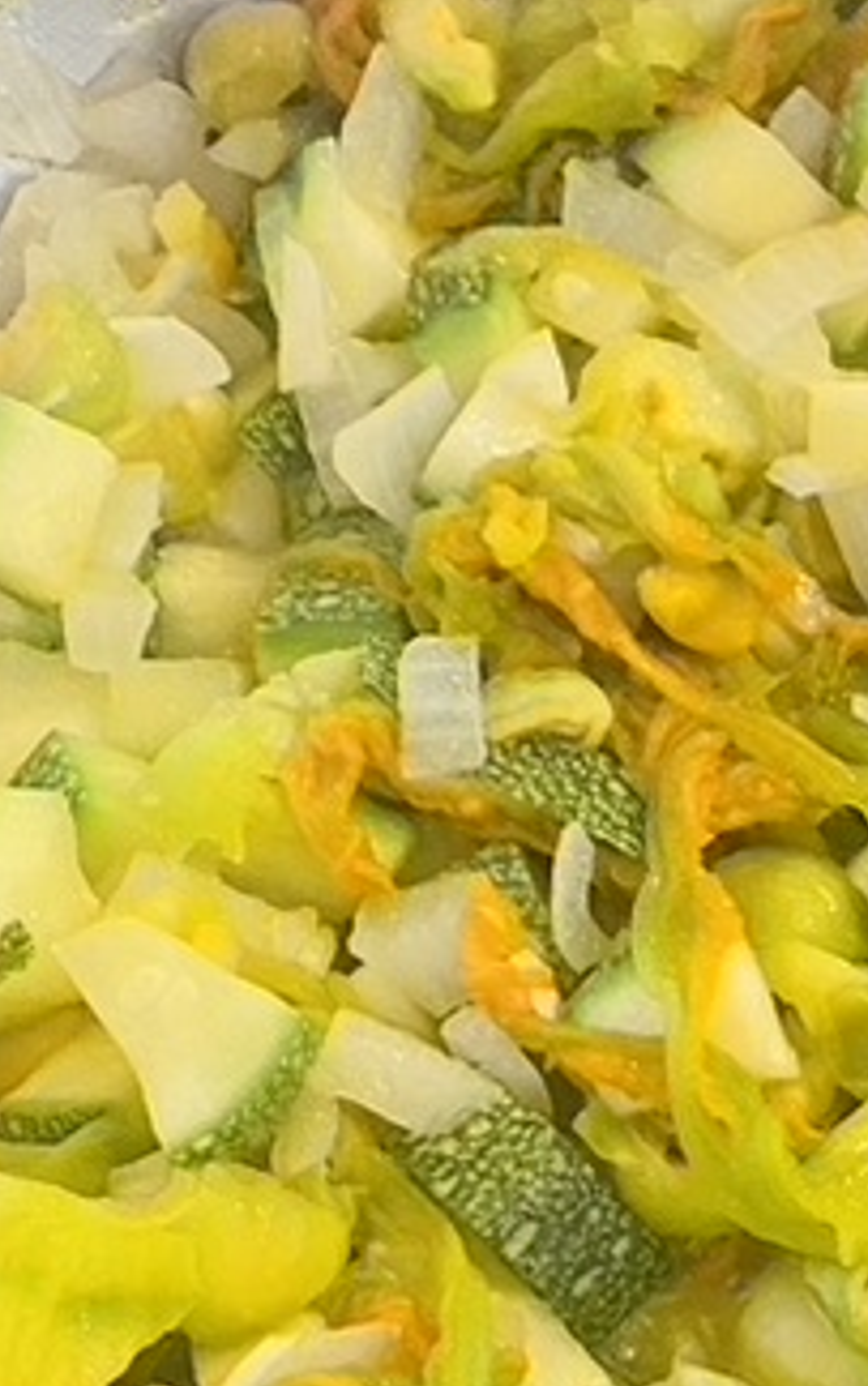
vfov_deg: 23.7
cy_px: 898
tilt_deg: -62.1
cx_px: 1150
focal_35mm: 87
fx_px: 3287
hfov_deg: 14.4
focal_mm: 4.25
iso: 500
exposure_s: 1/40
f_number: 1.8
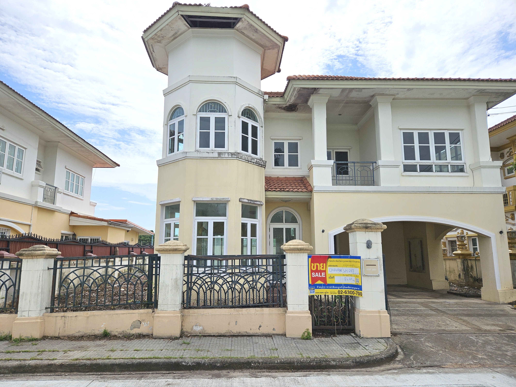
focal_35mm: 23
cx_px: 258
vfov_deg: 58.9
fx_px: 343
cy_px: 194
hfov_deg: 73.9
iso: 25
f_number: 1.8
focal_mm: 5.4
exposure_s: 1/4076
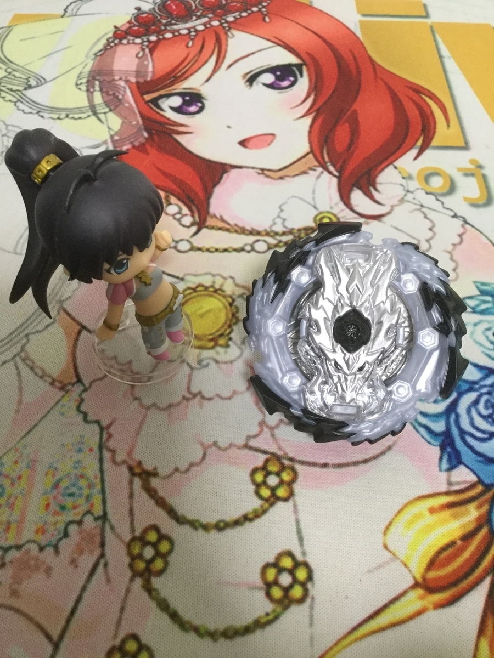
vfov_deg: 58.4
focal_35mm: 31
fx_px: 590
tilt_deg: -53.5
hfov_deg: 45.4
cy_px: 329
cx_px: 247
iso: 125
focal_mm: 3.3
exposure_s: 1/30
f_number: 2.4
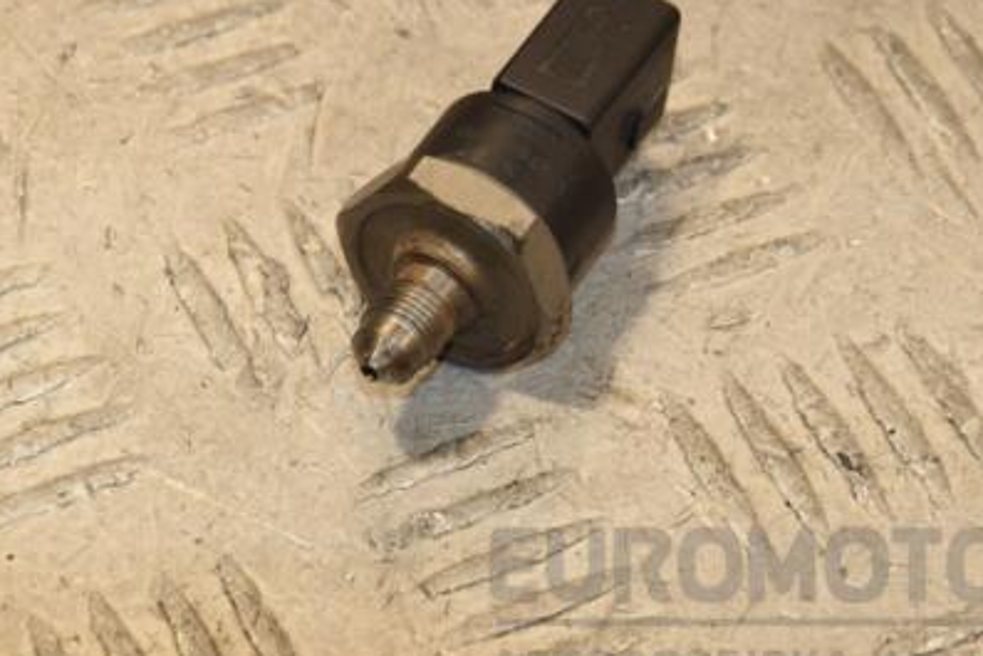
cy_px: 235
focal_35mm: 238
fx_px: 6494
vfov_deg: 5.8
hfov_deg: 8.7
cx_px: 443
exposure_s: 1/200
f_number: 9
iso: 800
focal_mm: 105
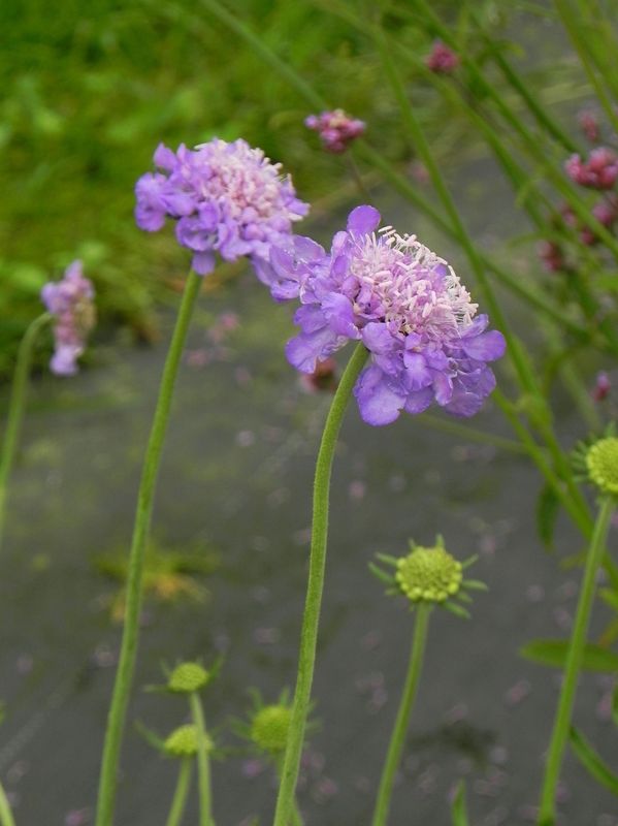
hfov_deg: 7.0
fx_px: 5052
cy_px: 413
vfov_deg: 9.3
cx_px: 309
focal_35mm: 212
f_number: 5
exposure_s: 1/100
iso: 160
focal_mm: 37.7
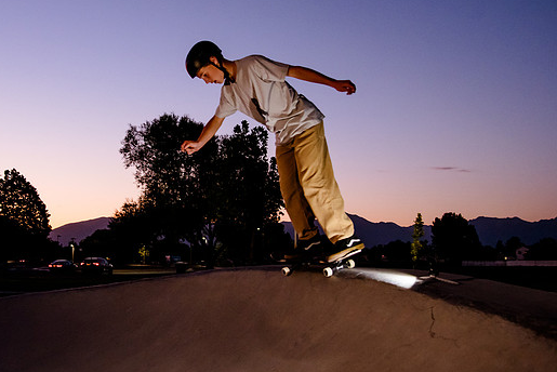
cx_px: 170
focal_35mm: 49
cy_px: 190
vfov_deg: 27.6
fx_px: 759
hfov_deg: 39.7
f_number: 4
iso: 4000
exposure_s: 1/100
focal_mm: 30
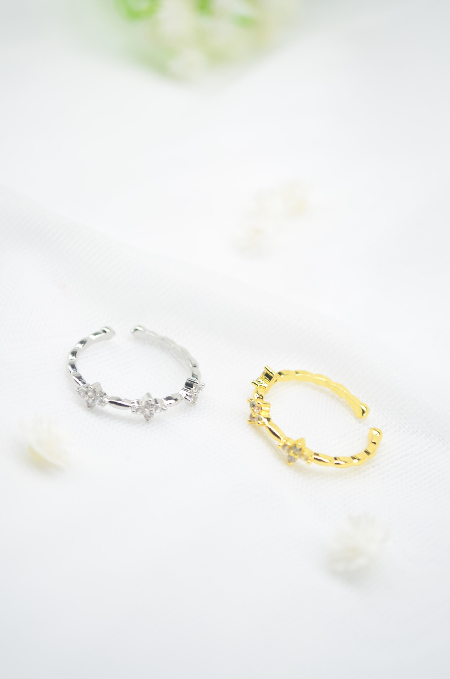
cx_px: 225
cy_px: 340
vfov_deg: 28.1
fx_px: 1356
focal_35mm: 72
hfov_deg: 18.8
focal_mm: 48
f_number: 5.3
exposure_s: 1/80
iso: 100
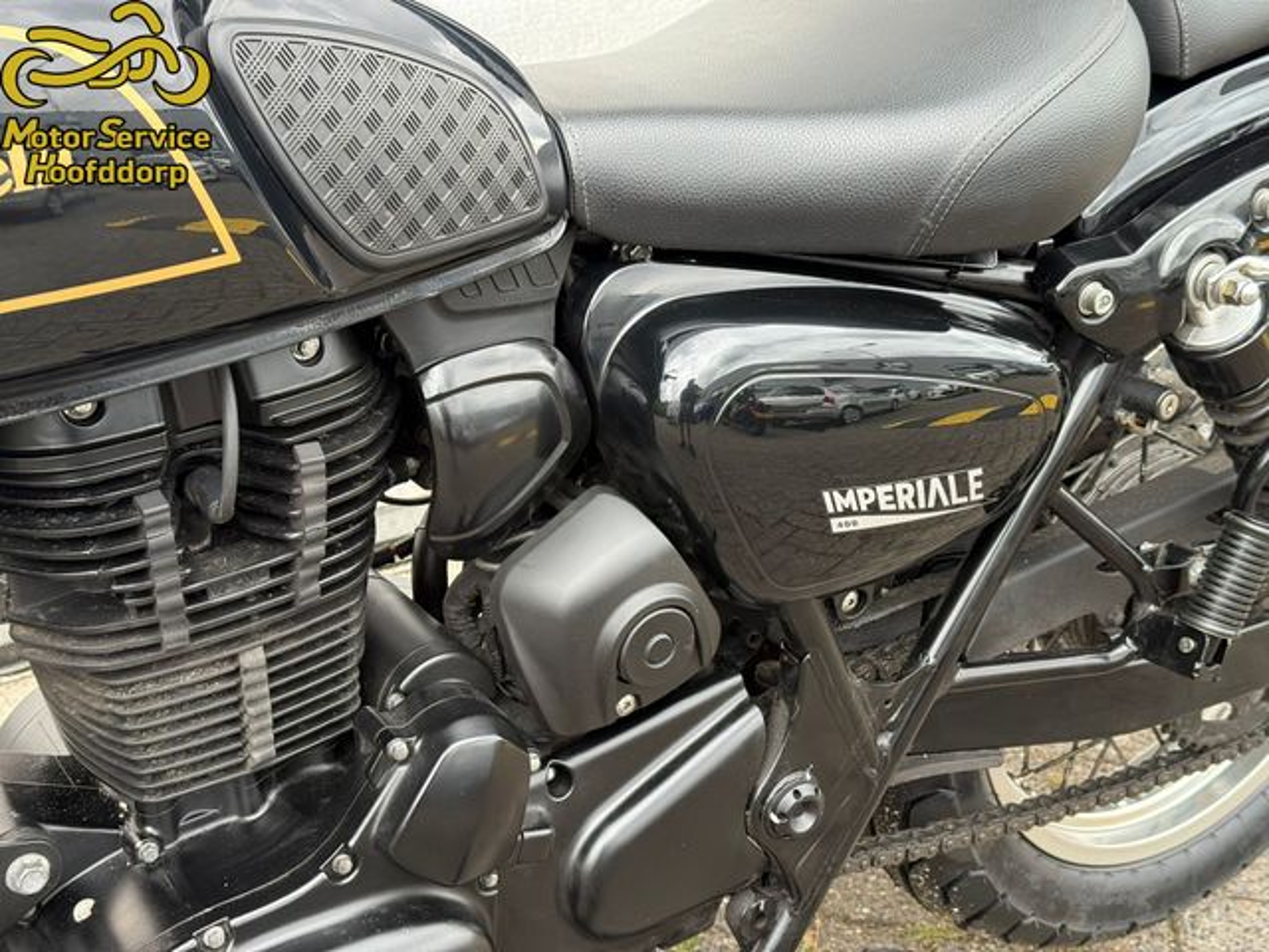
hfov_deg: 39.7
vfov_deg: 30.3
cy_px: 476
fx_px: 1760
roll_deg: +0.7
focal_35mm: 48
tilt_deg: -24.0
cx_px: 634
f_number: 1.78
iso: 100
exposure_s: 1/218
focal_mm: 6.76
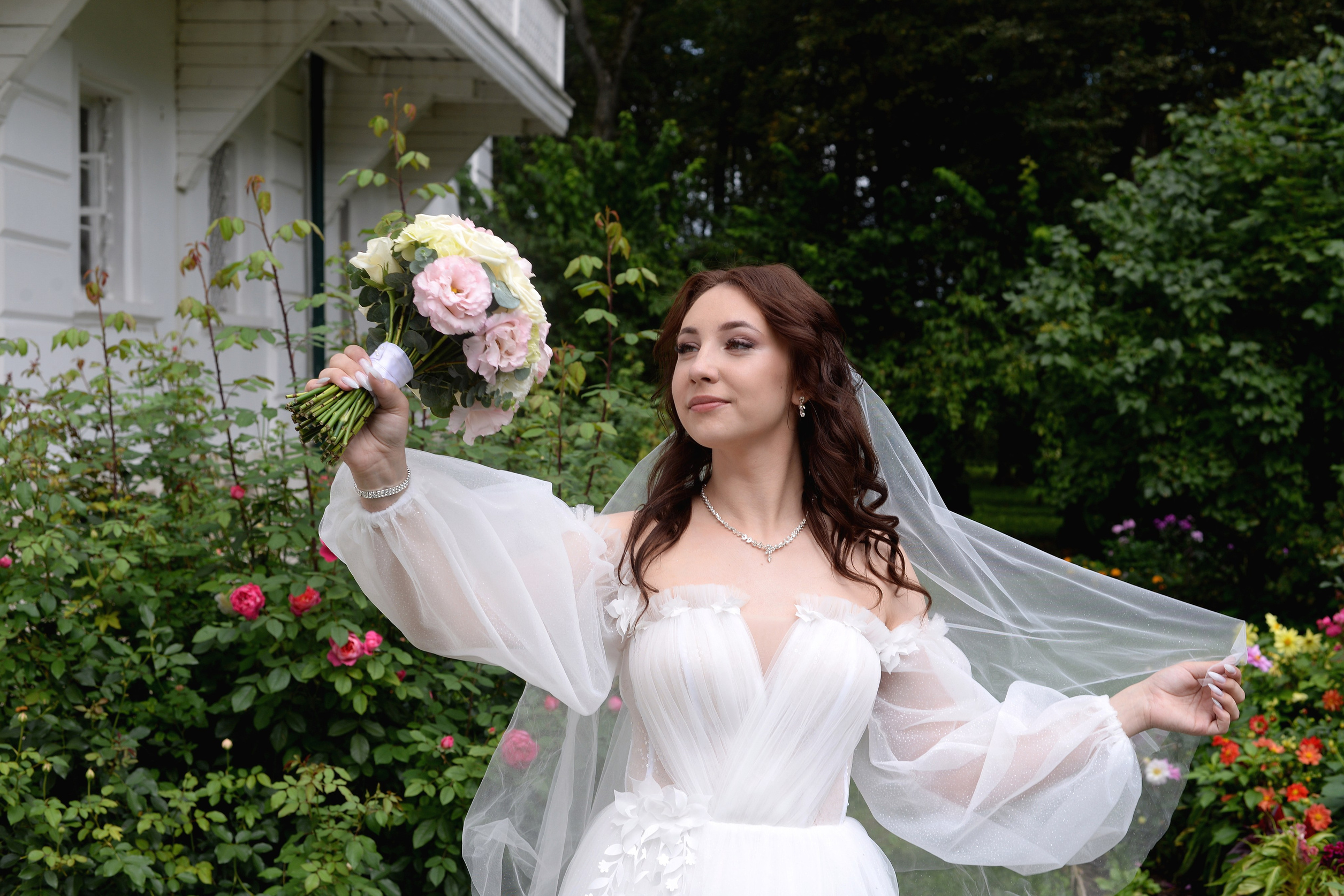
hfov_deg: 38.9
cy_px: 456
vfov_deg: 26.5
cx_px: 684
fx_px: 1904
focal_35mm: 51
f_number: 7.1
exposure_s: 1/125
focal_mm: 50
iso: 100
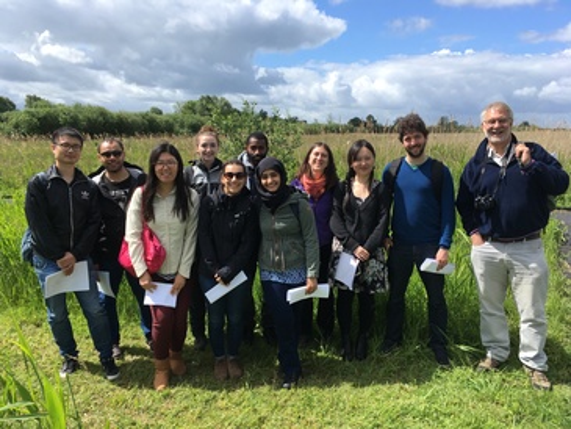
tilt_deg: -11.1
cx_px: 286
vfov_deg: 48.3
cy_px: 214
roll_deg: +0.6
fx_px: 479
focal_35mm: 29
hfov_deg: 61.6
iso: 25
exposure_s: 1/1166
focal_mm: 4.15
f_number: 2.2
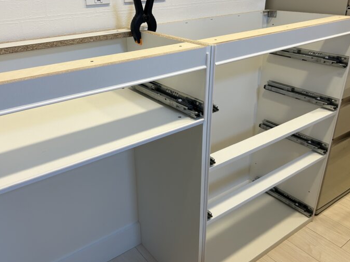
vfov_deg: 45.4
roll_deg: +1.3
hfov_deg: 58.2
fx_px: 313
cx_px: 158
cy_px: 124
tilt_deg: -26.6
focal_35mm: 31
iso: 80
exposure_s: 1/100
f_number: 1.5
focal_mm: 5.7
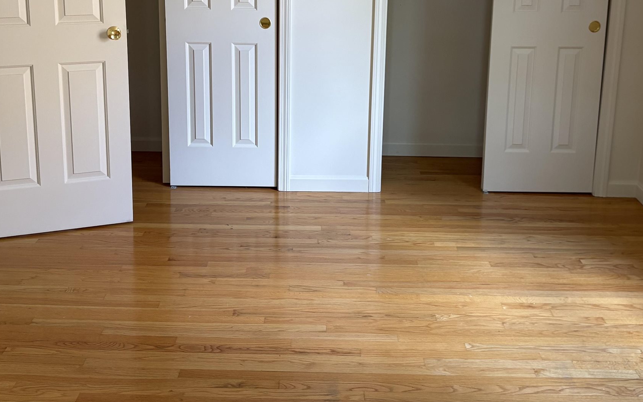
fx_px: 876
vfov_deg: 25.5
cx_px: 311
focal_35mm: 50
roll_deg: -0.5
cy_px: 103
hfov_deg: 40.3
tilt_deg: -13.8
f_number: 1.6
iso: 125
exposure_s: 1/115
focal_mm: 5.96
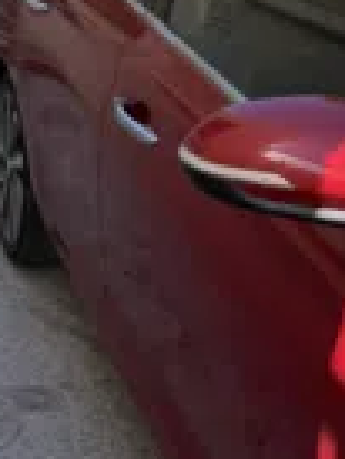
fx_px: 929
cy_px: 84
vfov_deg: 27.1
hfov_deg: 20.7
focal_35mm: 70
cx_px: 291
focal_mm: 6.76
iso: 100
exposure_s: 1/1410
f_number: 1.78
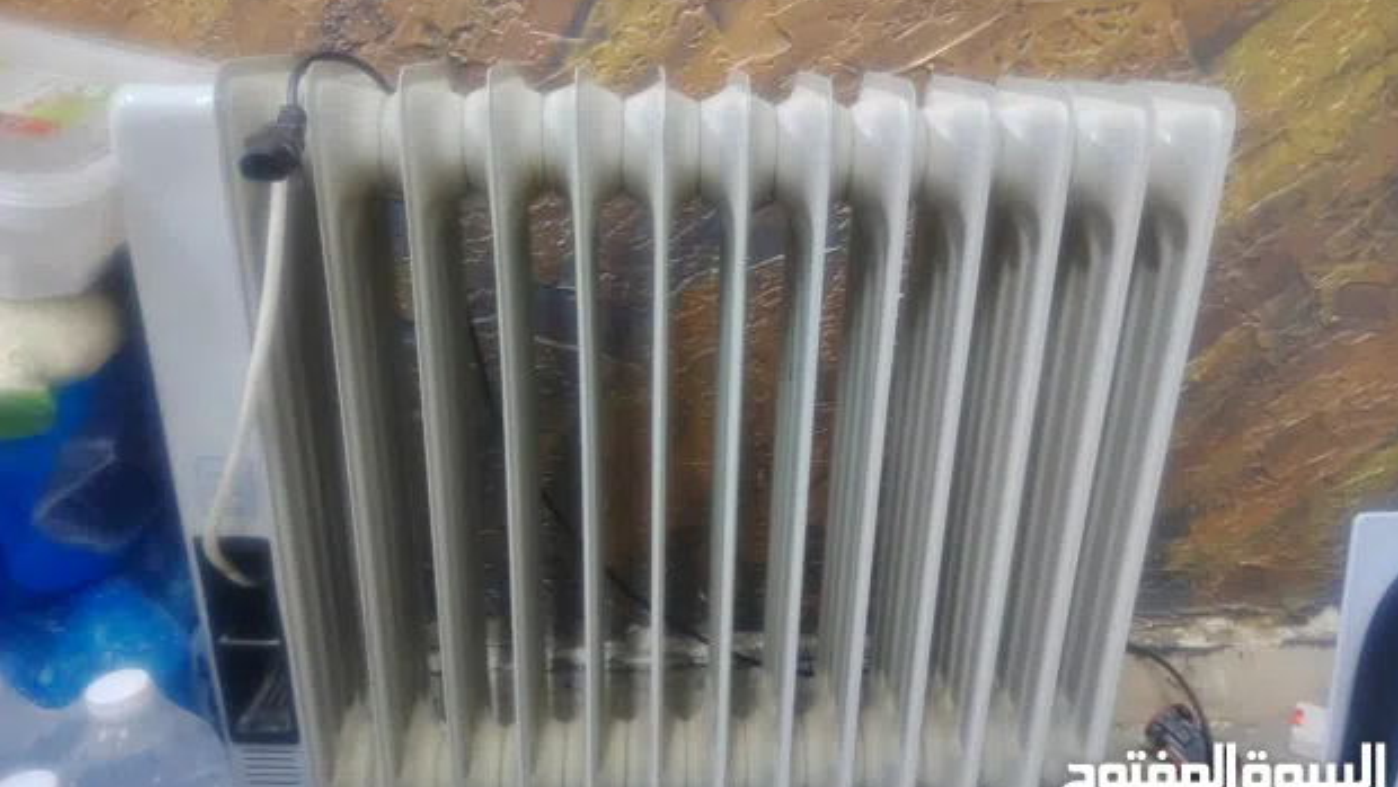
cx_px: 719
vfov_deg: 42.9
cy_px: 417
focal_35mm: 27
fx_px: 1001
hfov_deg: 69.8
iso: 2350
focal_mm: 5.25
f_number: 1.75
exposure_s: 1/25
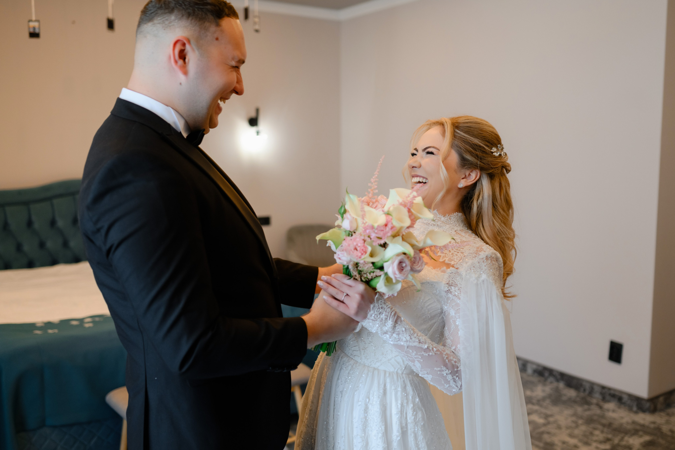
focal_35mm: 35
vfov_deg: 37.9
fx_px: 656
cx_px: 338
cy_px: 225
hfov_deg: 54.4
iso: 500
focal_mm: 35
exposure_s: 1/250
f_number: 2.2
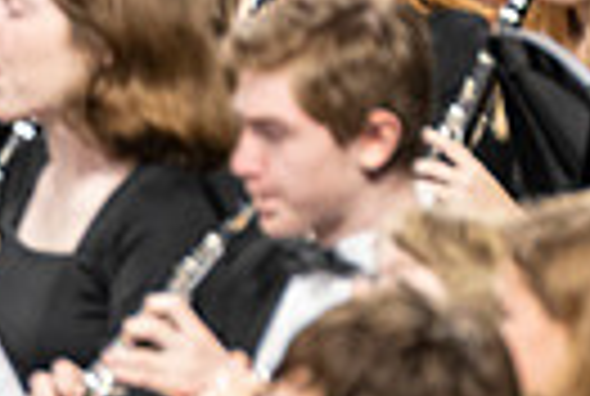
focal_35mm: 1304
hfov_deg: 1.6
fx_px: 21420
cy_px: -565
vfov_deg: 1.1
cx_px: 853
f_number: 3.5
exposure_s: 1/100
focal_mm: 200
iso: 1000
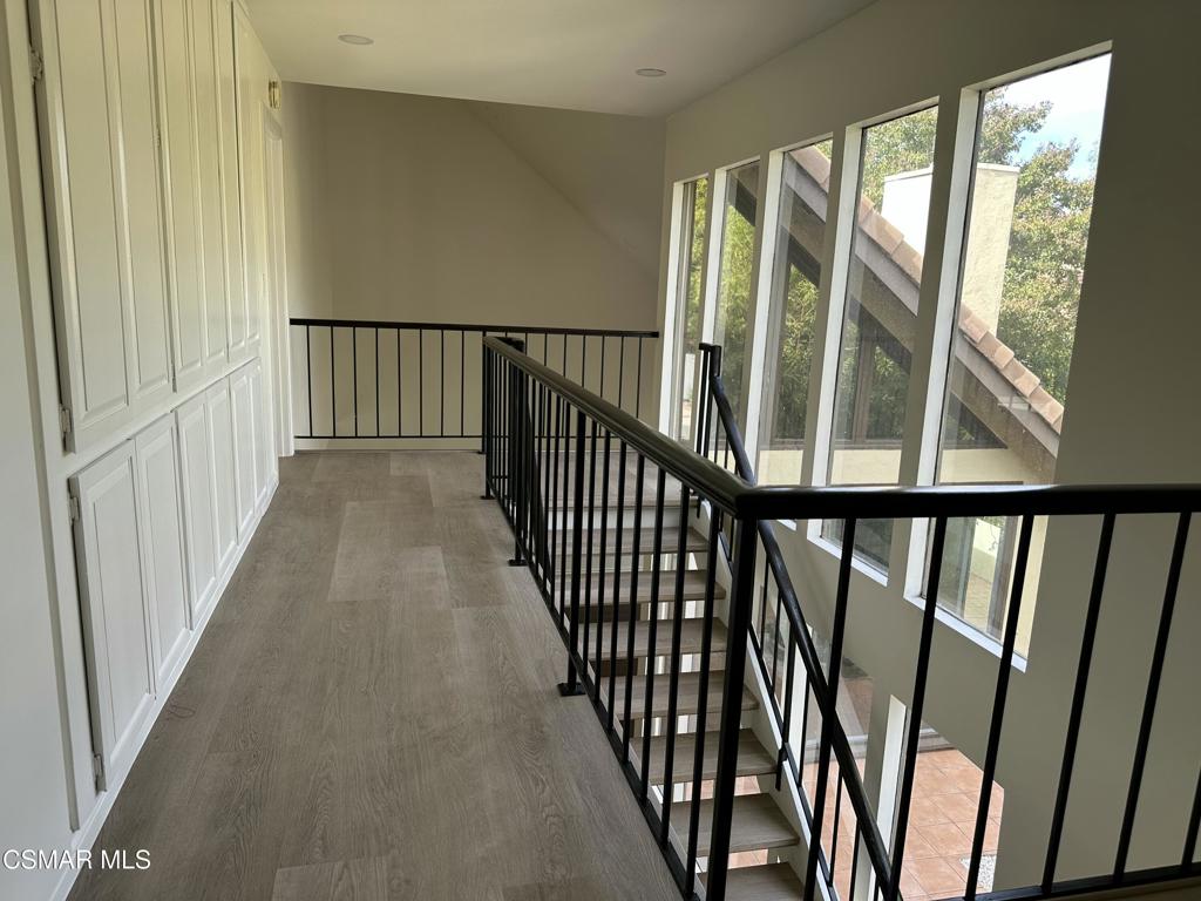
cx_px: 600
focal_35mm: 24
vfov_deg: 56.8
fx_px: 833
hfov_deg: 71.6
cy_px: 450
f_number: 1.78
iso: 80
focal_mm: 6.86
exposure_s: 1/302
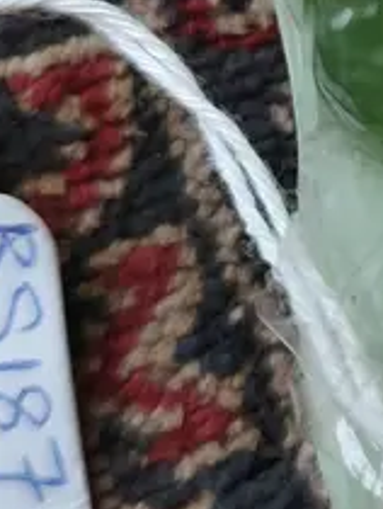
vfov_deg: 16.3
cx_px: 642
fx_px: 1723
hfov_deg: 11.9
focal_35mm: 117
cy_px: -44
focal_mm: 5.89
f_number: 1.89
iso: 100
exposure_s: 1/20
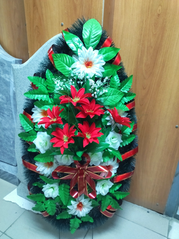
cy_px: 120
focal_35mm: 27
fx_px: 186
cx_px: 90
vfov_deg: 65.3
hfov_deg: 51.4
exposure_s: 1/33
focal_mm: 4.74
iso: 259
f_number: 1.79
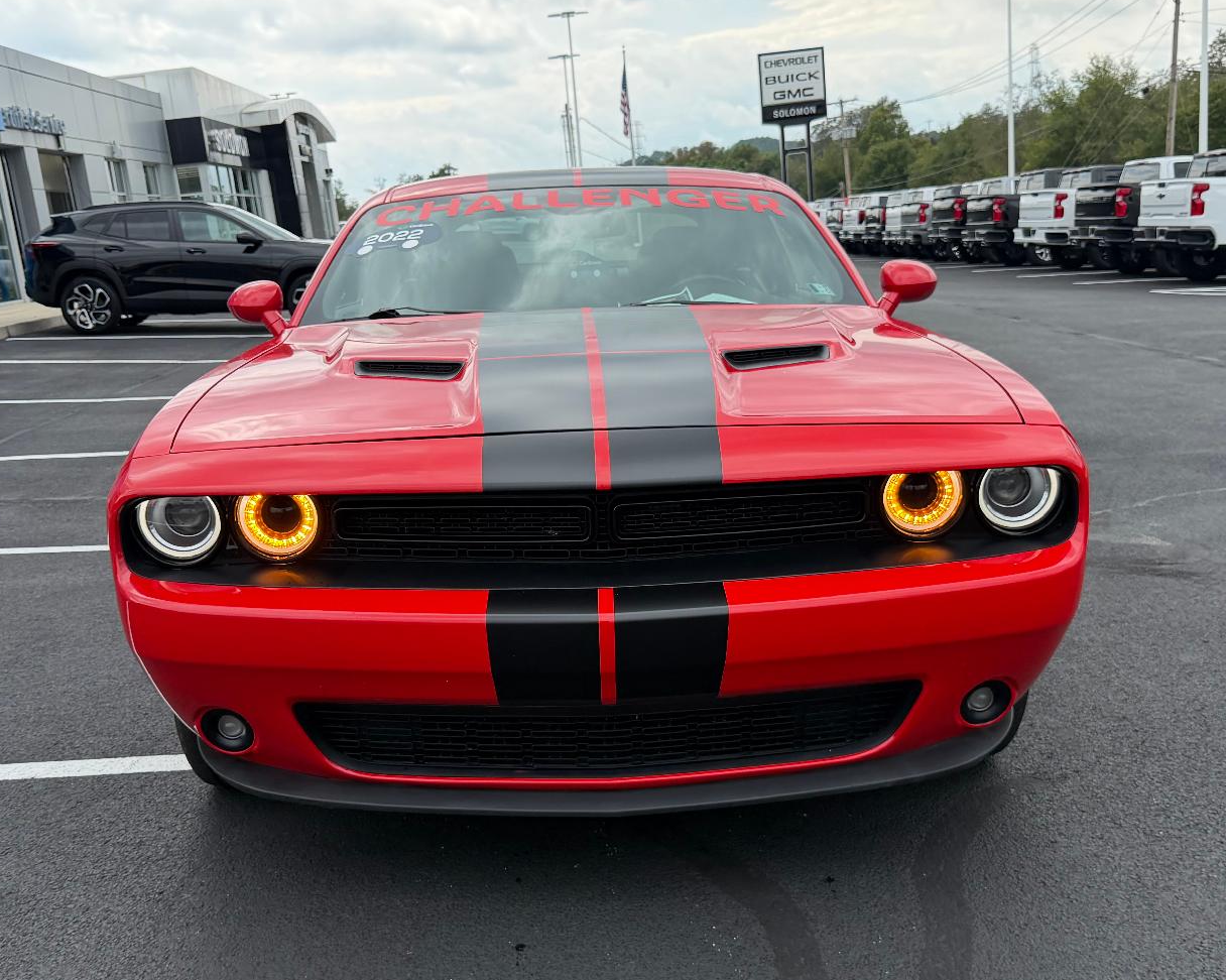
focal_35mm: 37
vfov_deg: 40.0
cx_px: 613
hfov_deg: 49.1
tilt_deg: -14.0
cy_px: 576
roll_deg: +6.3
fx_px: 1342
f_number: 1.78
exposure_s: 1/2703
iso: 100
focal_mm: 6.76
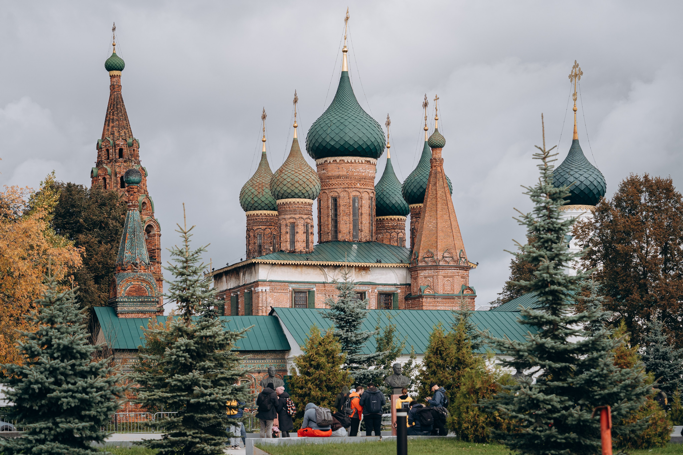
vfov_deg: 14.5
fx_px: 1790
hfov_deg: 21.6
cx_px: 346
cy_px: 230
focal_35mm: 94
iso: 200
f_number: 4
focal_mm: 92
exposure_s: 1/1000
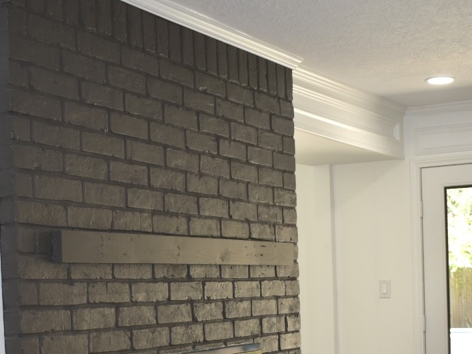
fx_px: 900
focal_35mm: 66
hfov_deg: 29.4
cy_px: 343
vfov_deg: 21.6
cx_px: 268
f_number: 3.8
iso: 100
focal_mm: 20
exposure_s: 1/80
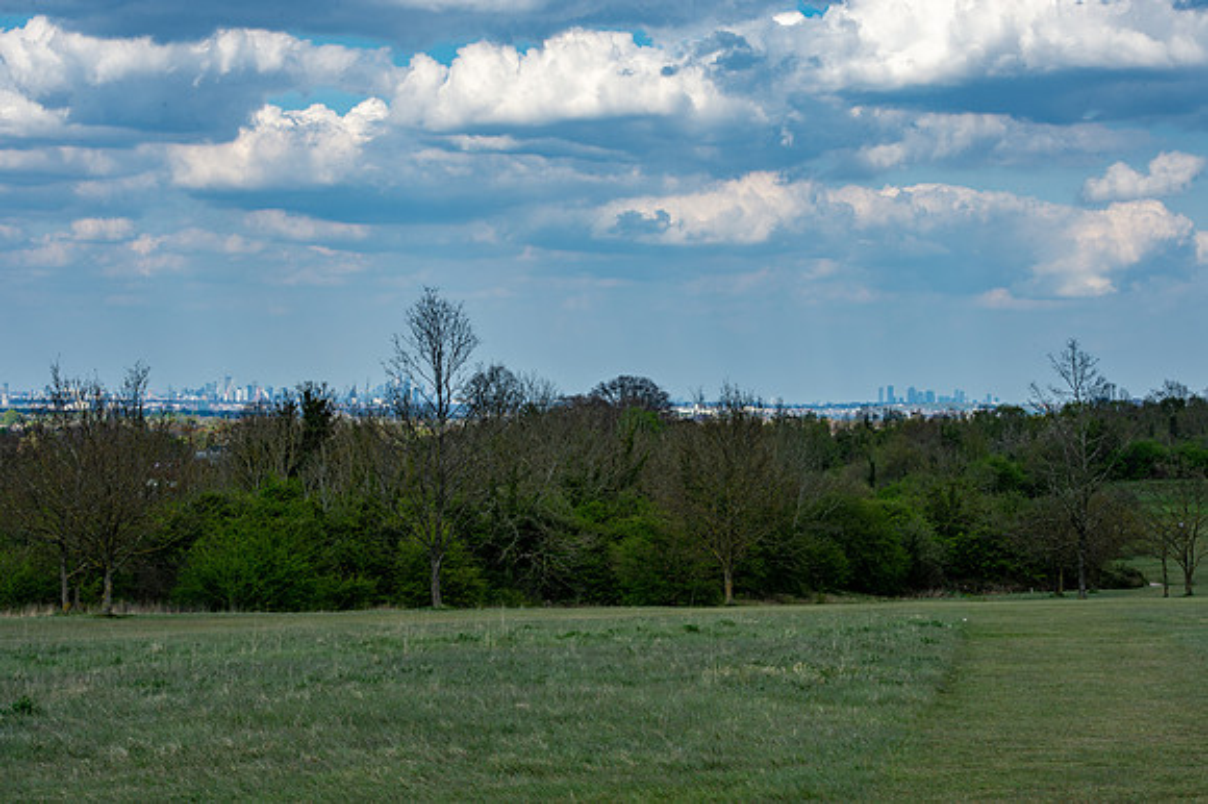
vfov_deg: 14.7
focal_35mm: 93
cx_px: 604
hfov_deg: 22.0
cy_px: 402
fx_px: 3106
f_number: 14
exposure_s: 1/100
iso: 100
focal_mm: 92
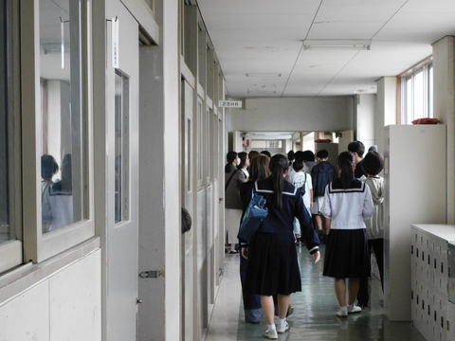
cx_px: 228
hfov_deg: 24.4
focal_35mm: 80
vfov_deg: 18.4
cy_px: 170
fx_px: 1052
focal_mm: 14.3
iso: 800
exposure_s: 1/125
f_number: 4.5
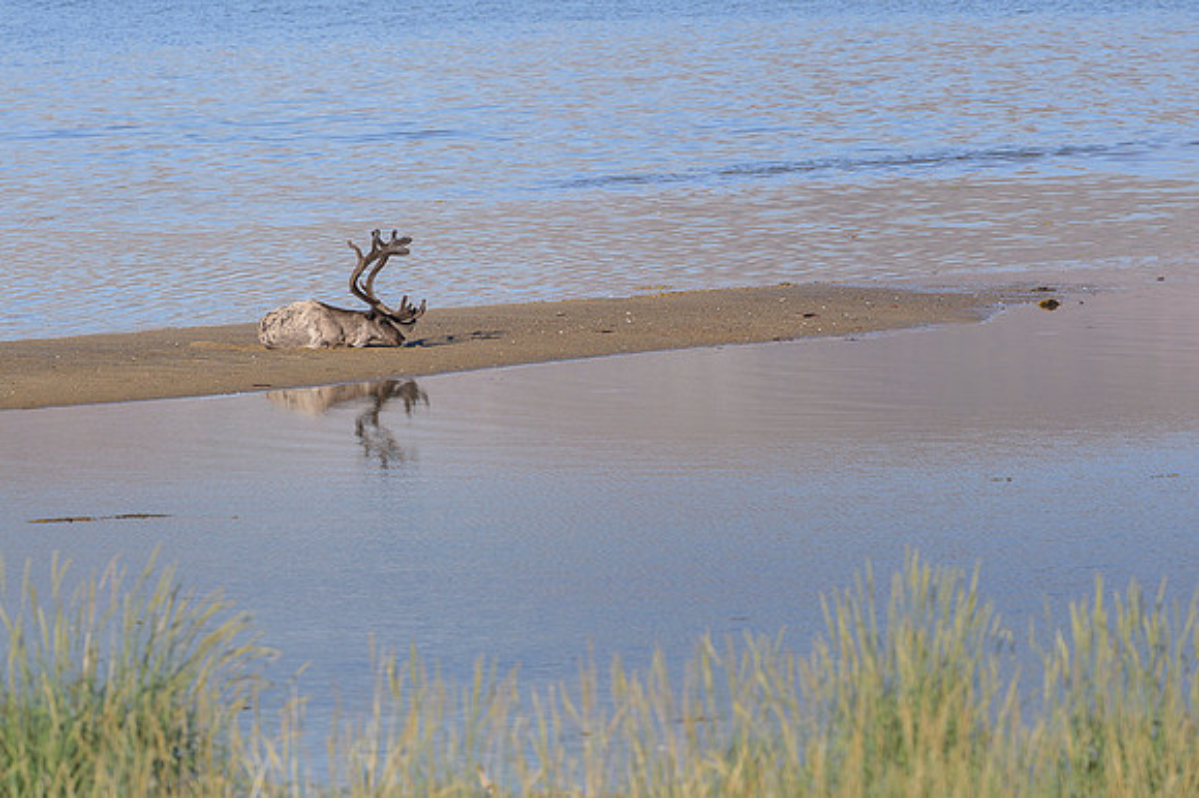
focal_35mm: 500
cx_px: 600
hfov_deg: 4.1
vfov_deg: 2.7
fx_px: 16643
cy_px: 399
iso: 320
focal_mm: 500
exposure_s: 1/800
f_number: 8
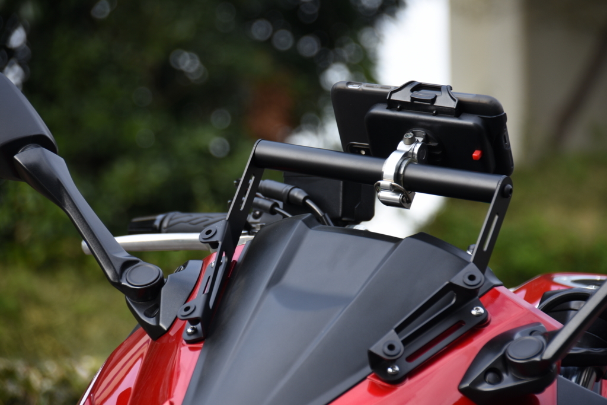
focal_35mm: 195
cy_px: 202
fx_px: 3288
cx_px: 304
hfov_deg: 10.5
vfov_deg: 7.0
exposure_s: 1/160
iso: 160
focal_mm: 130
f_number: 6
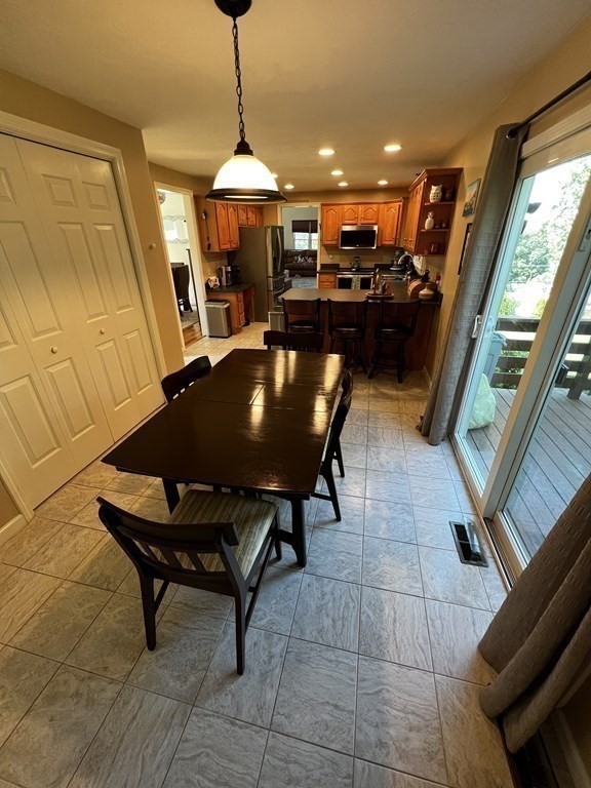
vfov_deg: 106.2
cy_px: 394
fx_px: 296
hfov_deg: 89.9
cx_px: 296
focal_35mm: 13
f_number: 1.8
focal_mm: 1.57
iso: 200
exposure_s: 1/60
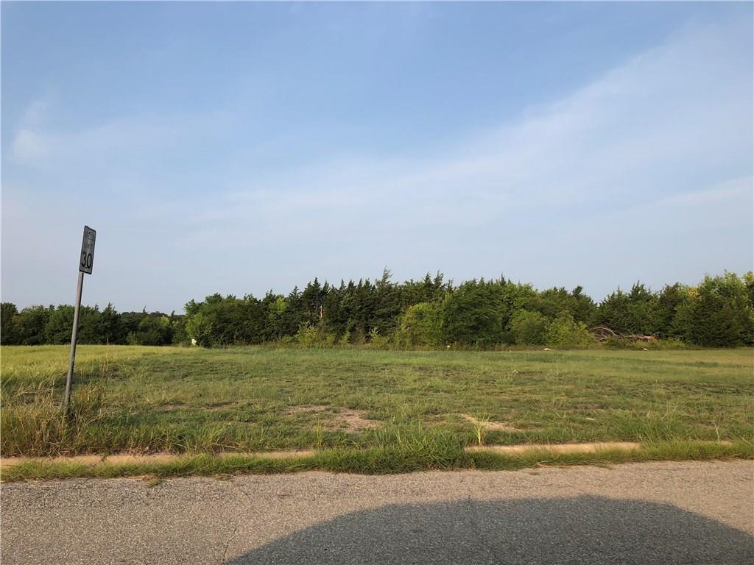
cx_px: 377
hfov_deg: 63.4
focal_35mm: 28
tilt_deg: +3.5
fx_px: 610
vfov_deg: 49.7
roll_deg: +0.3
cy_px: 282
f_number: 1.8
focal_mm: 3.99
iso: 20
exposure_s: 1/1279
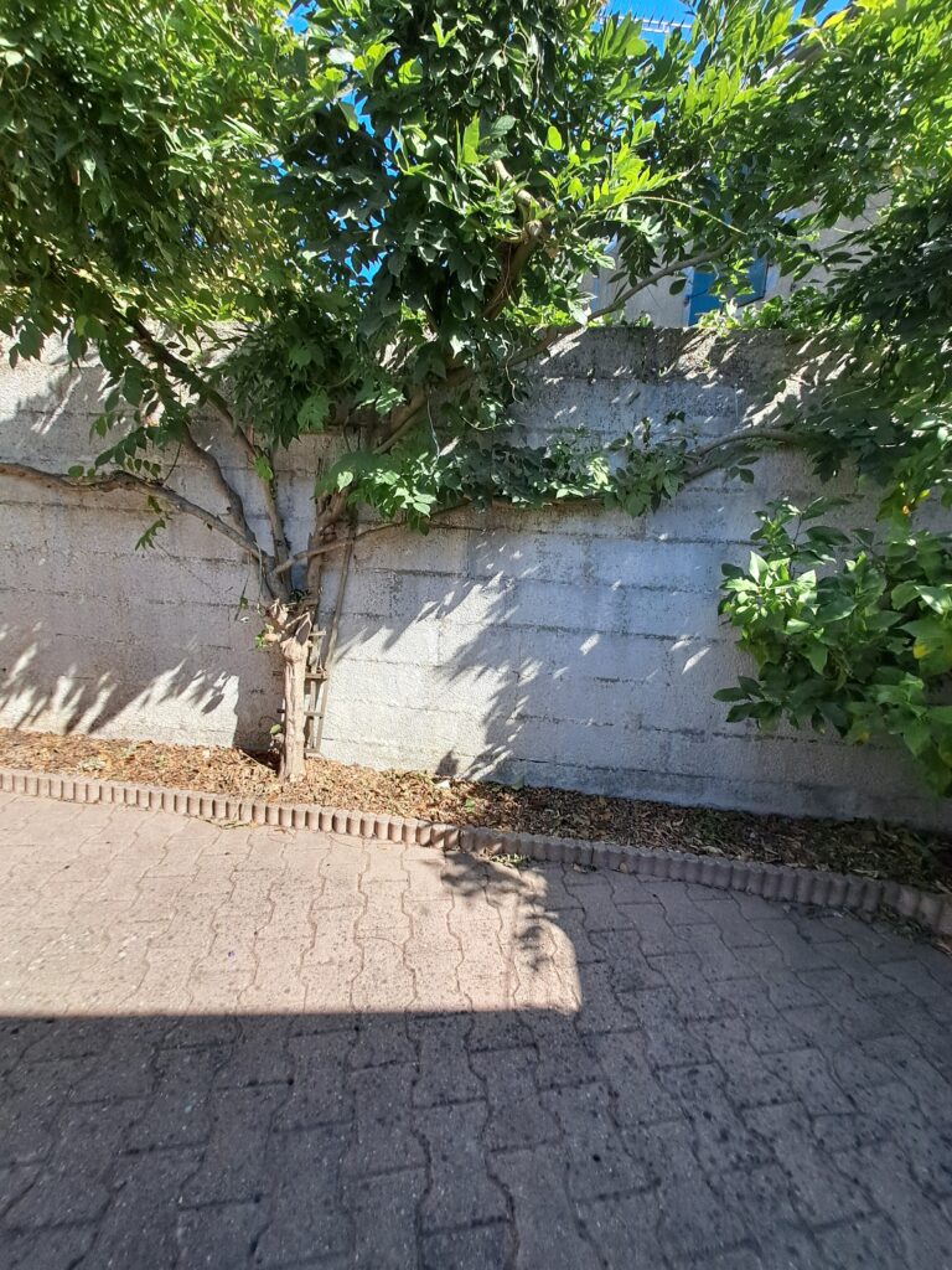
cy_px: 635
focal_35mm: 13
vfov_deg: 106.2
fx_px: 477
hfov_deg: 89.9
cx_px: 476
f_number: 2.2
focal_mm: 1.42
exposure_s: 1/859
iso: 40
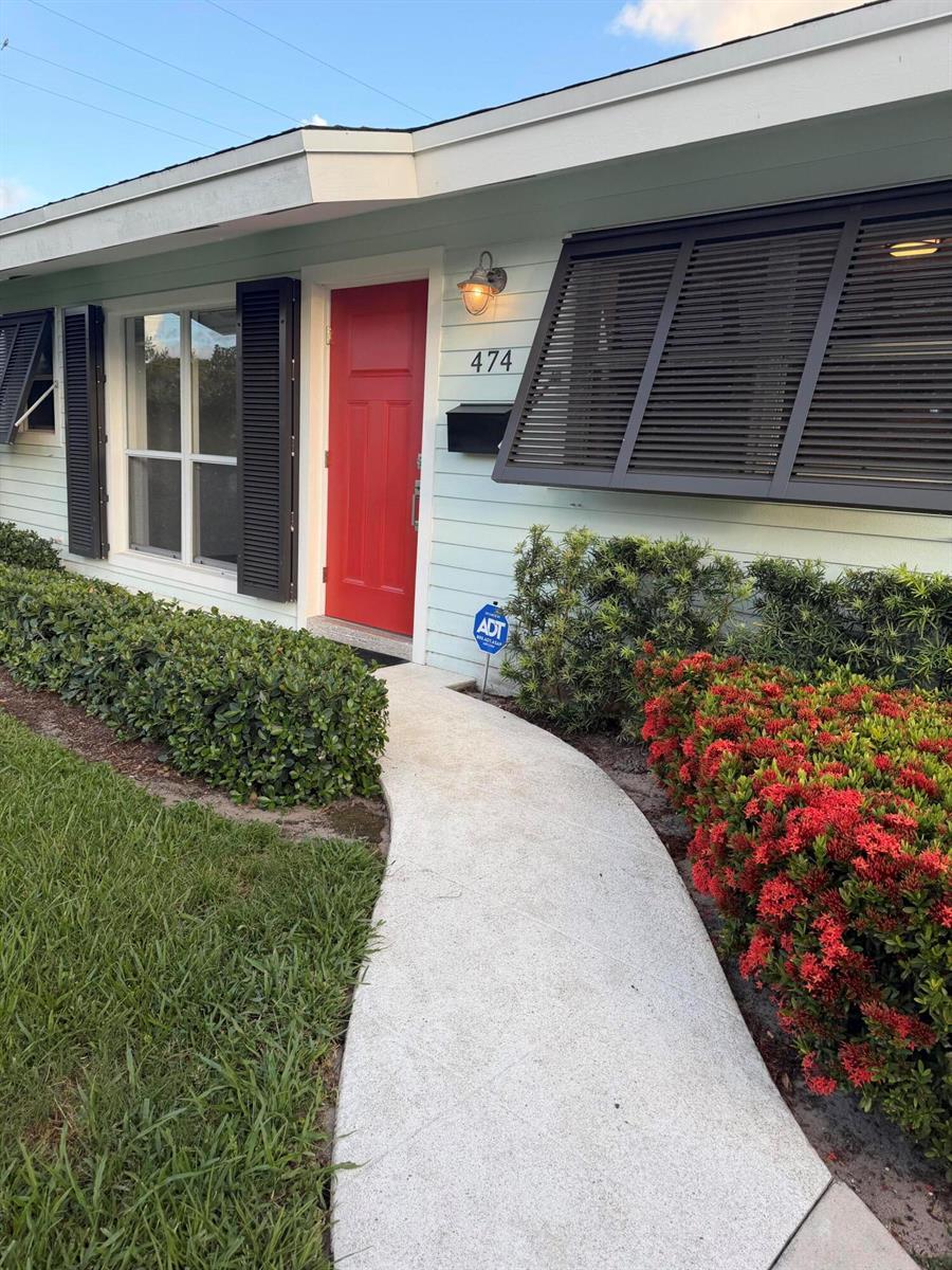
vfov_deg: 71.6
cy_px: 635
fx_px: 880
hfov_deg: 56.8
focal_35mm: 24
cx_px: 476
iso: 100
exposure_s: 1/858
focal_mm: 6.76
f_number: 1.78
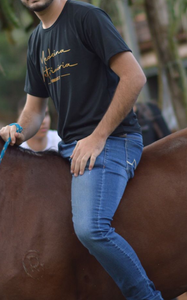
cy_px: 112
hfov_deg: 4.8
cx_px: 50
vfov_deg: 7.7
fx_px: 2210
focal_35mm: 271
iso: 200
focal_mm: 85
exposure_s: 1/1000
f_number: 1.8
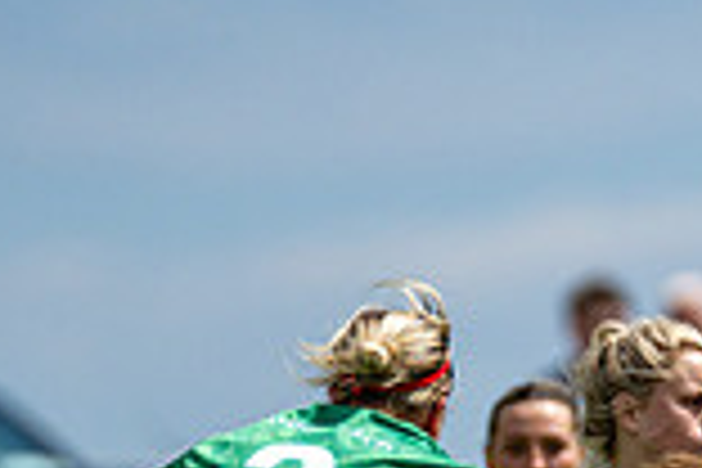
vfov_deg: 0.9
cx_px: 819
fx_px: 28858
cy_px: 771
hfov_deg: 1.4
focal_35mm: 1480
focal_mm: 270
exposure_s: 1/6400
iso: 125
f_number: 2.8
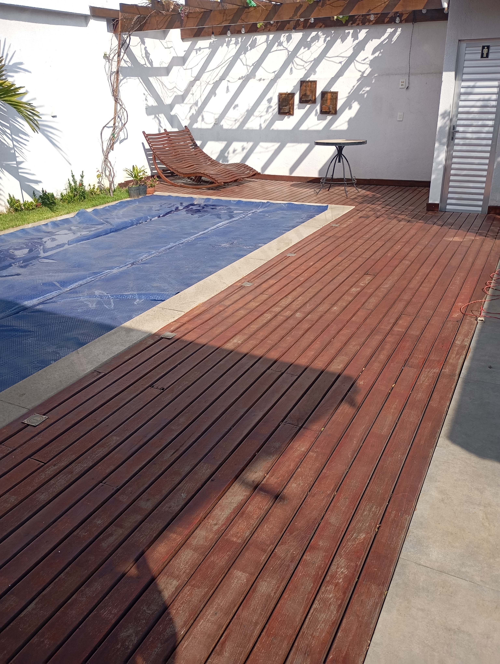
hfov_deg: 49.9
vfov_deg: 63.4
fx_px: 538
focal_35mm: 28
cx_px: 250
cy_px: 332
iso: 100
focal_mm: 4.27
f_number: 1.8
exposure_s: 1/537
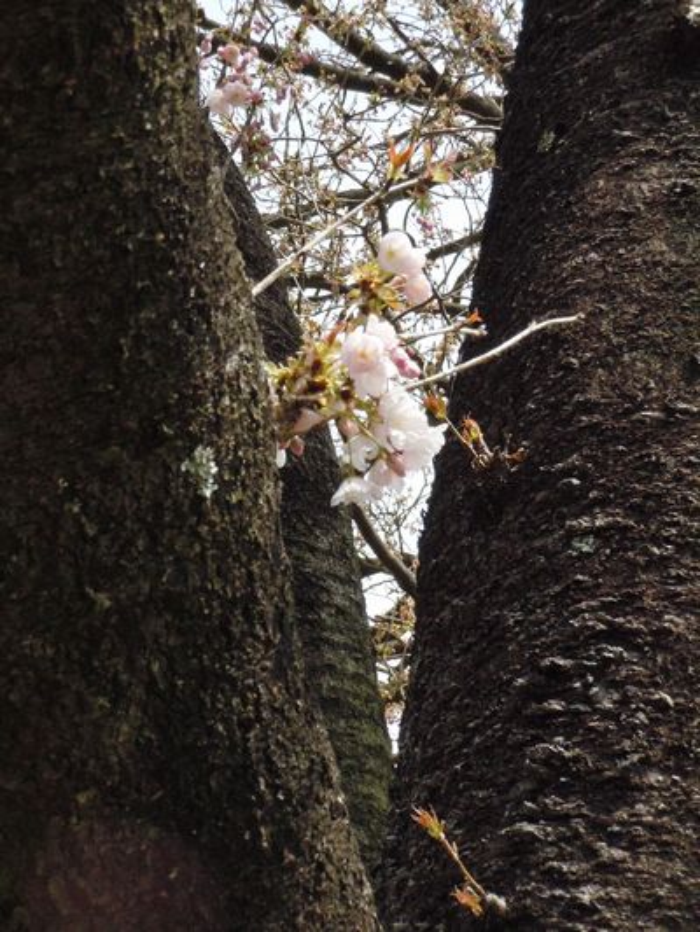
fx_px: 2345
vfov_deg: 22.5
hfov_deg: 17.0
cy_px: 466
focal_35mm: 87
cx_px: 350
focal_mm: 15.6
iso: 400
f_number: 5.3
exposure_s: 1/800
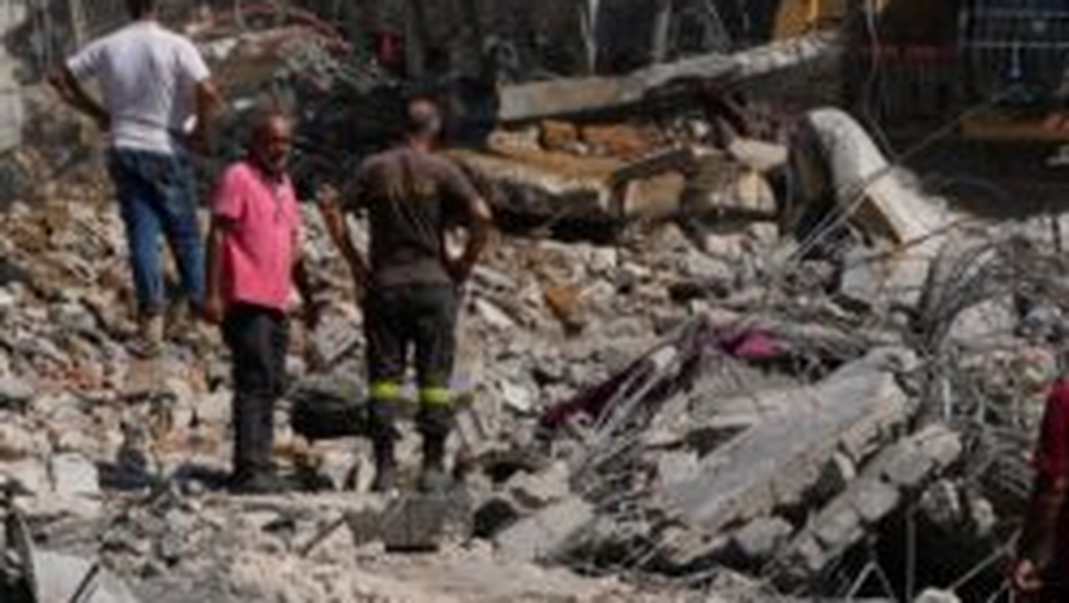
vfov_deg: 7.7
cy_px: 36
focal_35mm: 158
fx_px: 4481
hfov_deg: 13.5
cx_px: 137
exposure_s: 1/1000
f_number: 13
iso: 320
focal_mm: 59
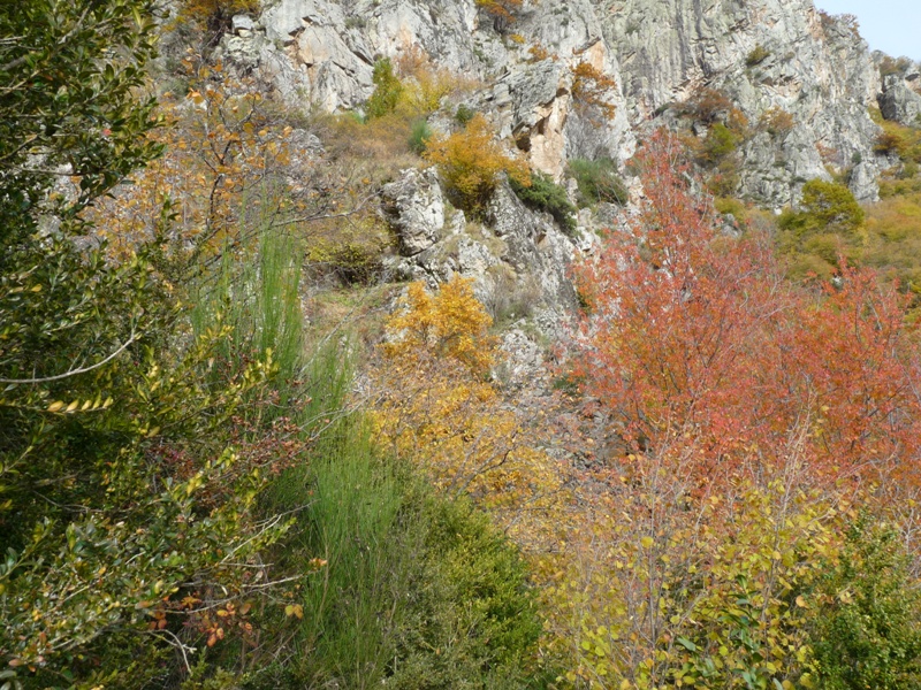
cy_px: 345
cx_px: 460
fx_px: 718
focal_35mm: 27
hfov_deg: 65.3
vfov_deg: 51.4
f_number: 4.5
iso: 100
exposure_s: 1/200
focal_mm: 4.8
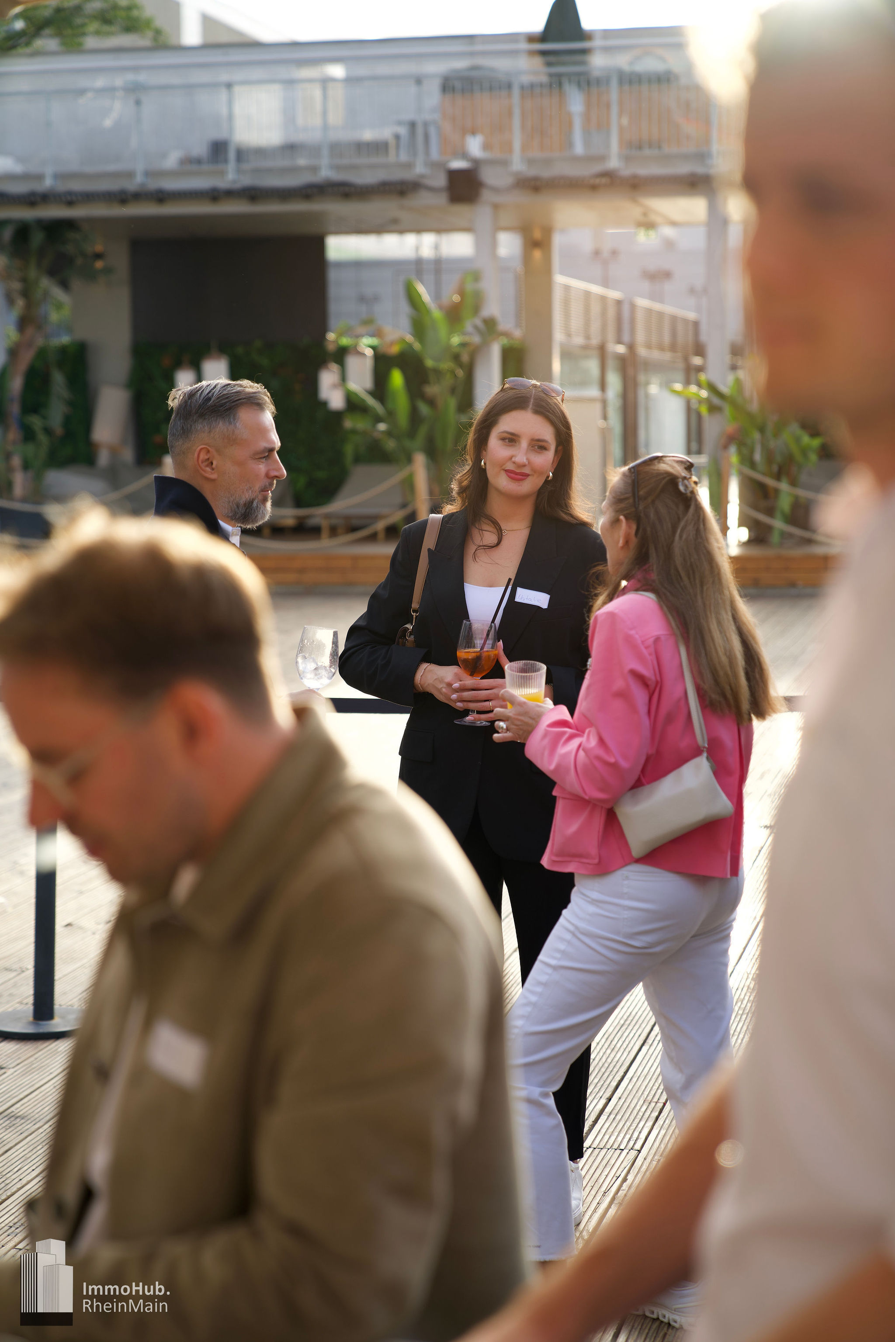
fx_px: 2610
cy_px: 671
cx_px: 448
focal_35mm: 70
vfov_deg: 28.8
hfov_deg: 19.5
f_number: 2.8
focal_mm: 70
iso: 100
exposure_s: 1/250
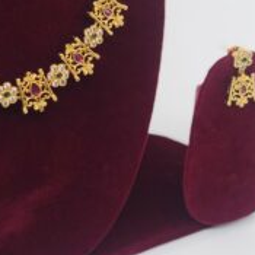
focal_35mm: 147
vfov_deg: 11.8
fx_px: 1225
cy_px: -1
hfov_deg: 11.8
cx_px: 39
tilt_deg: -32.2
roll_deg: -0.9
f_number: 2.4
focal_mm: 6
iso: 16
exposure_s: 1/118
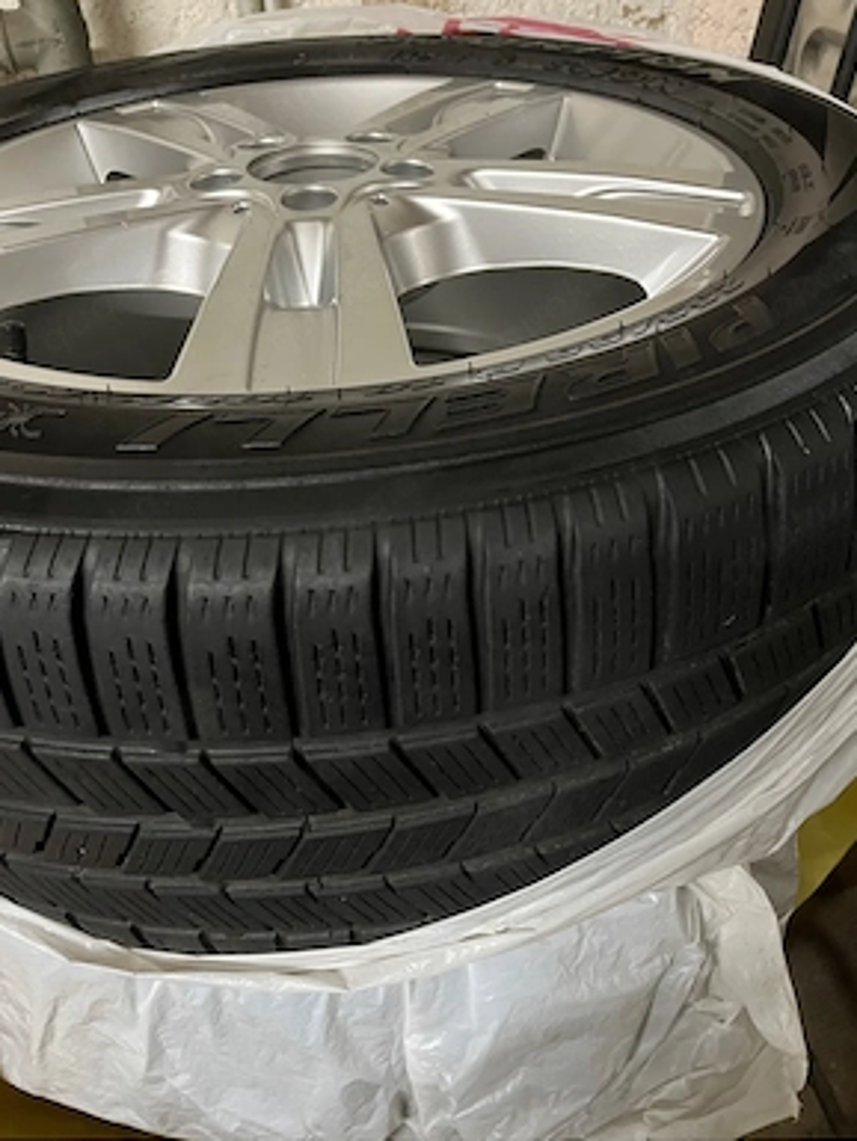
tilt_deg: -39.0
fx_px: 891
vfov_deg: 65.3
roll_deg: +4.8
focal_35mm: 27
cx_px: 418
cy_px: 551
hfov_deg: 51.4
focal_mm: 5.1
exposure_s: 1/25
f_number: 1.6
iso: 500
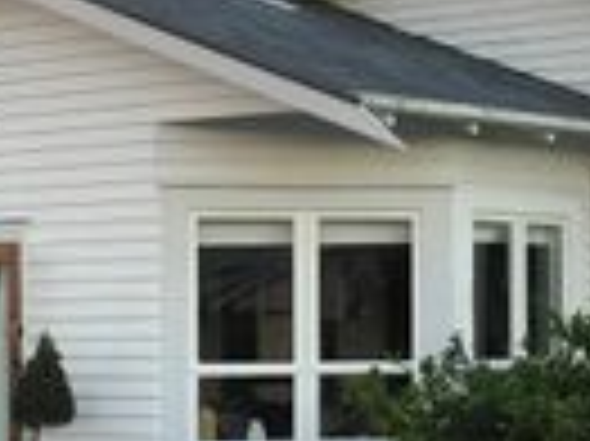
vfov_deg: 11.6
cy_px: 284
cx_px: 455
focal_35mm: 128
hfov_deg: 15.3
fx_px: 2180
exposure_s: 1/33
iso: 20
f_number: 1.8
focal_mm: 3.99
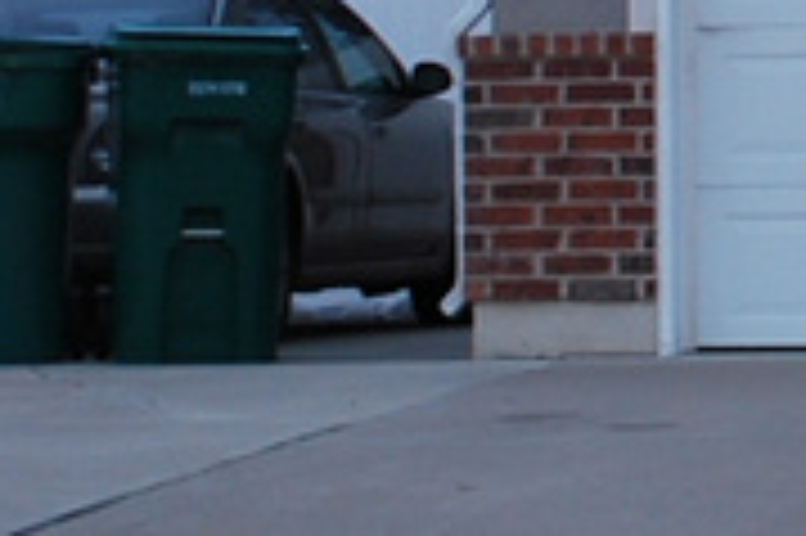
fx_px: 7695
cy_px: -282
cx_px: 2287
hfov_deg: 5.7
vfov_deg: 4.0
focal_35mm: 344
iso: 360
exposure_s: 1/60
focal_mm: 40
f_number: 5.3
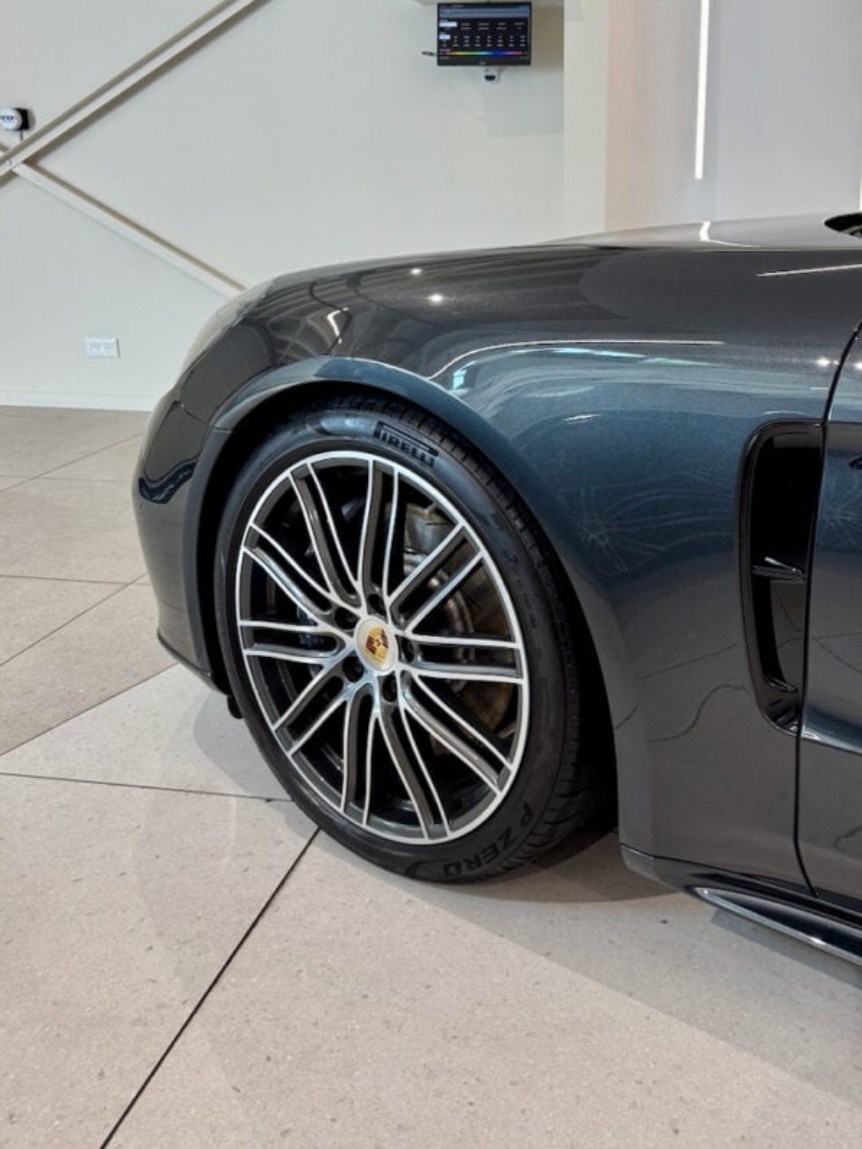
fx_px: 1062
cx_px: 559
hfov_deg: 43.7
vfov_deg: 56.4
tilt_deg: -14.9
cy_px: 464
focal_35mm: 32
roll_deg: -0.6
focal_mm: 6.76
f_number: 1.78
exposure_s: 1/100
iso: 160
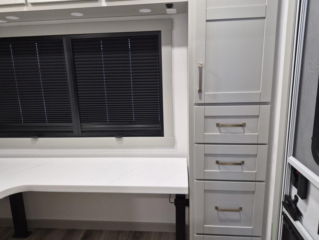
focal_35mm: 23
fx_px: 212
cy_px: 120
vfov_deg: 58.9
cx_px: 160
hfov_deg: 73.9
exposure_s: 1/64.1
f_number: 1.8
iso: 250
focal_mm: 5.4
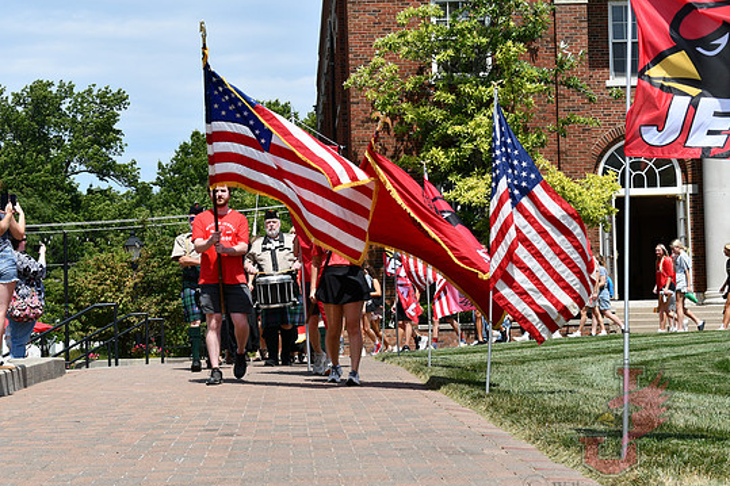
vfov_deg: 16.2
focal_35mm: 84
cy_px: 258
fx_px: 1703
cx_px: 339
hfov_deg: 24.2
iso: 100
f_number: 9
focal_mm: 52
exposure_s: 1/320
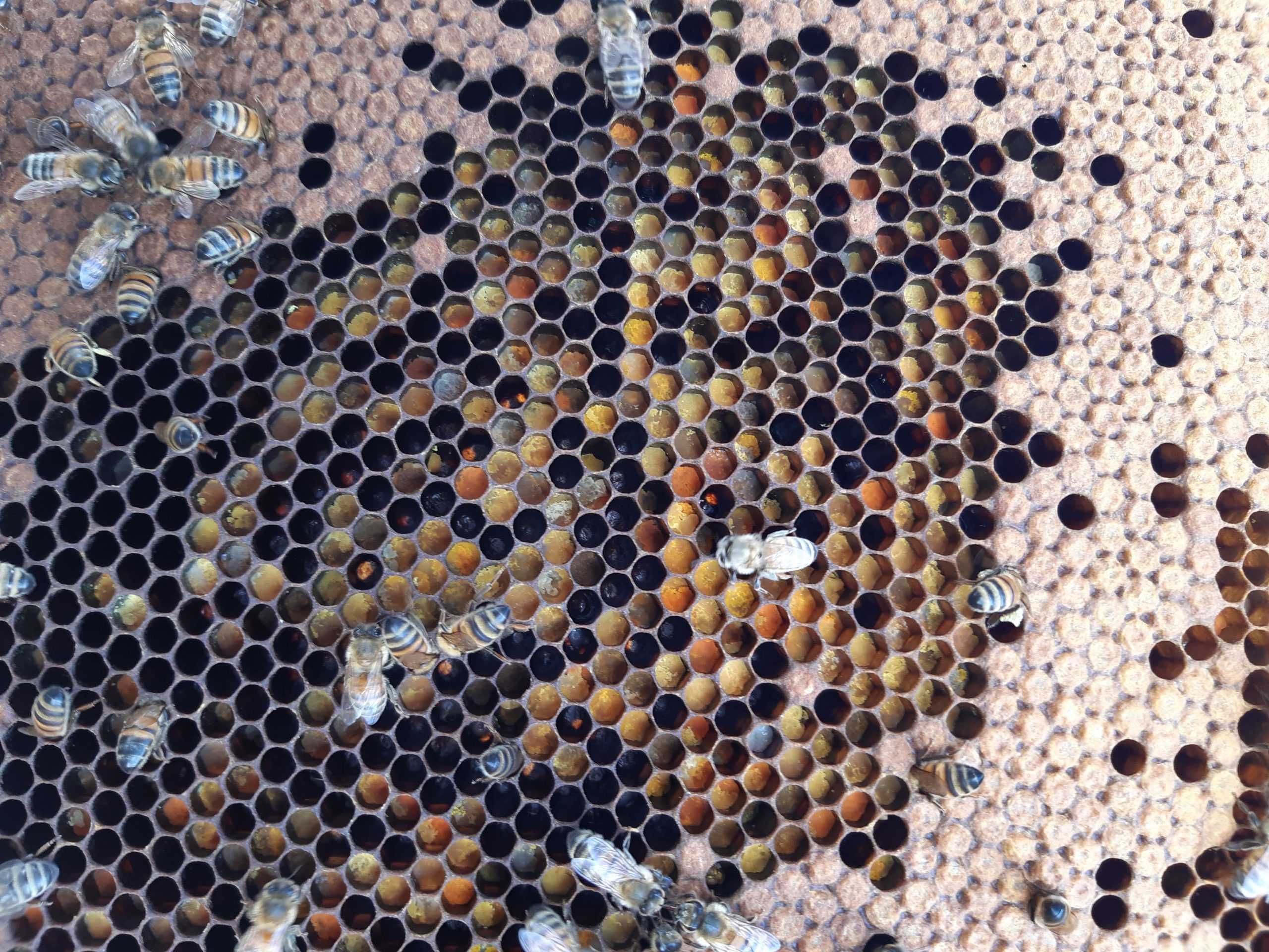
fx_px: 953
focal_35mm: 26
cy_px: 476
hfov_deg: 67.3
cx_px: 634
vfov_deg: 53.1
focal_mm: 3.92
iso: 50
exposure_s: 1/50
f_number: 1.7
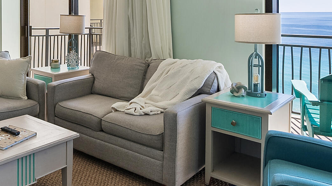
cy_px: 29
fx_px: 317
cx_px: 45
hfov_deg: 50.3
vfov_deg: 31.7
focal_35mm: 36
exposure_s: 1/6
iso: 250
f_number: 7.1
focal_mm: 12
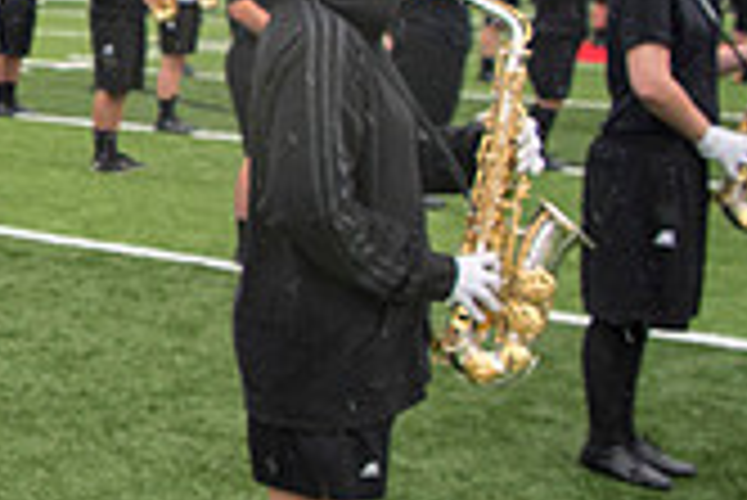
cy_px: 128
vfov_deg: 16.2
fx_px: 1744
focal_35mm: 84
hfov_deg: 19.7
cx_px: -482
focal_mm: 24
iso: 400
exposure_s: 1/800
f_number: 4
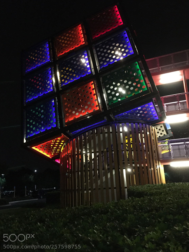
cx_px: 94
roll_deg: +3.0
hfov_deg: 45.4
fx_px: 226
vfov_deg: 58.3
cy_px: 125
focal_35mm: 31
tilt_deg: +15.5
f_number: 2.2
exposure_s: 1/15
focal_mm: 4.15
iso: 320
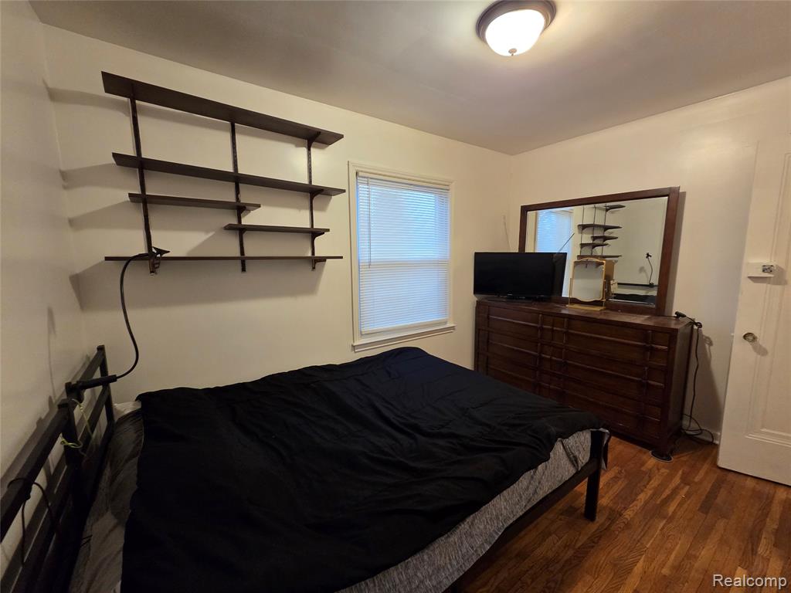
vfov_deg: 89.9
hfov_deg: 106.2
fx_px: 297
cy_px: 296
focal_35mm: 13
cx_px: 396
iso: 500
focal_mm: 2.2
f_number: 2.2
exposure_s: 1/60
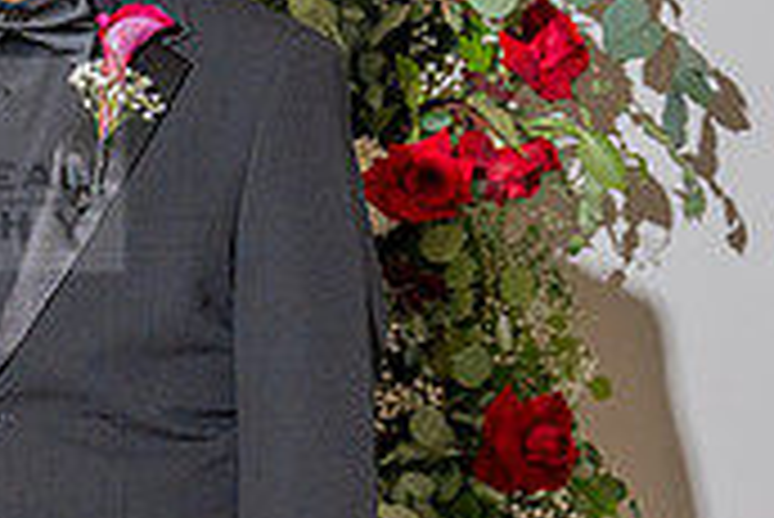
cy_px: 242
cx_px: -260
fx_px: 4260
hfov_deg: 10.1
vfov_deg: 7.0
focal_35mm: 198
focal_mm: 54
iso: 800
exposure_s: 1/200
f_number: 5.6
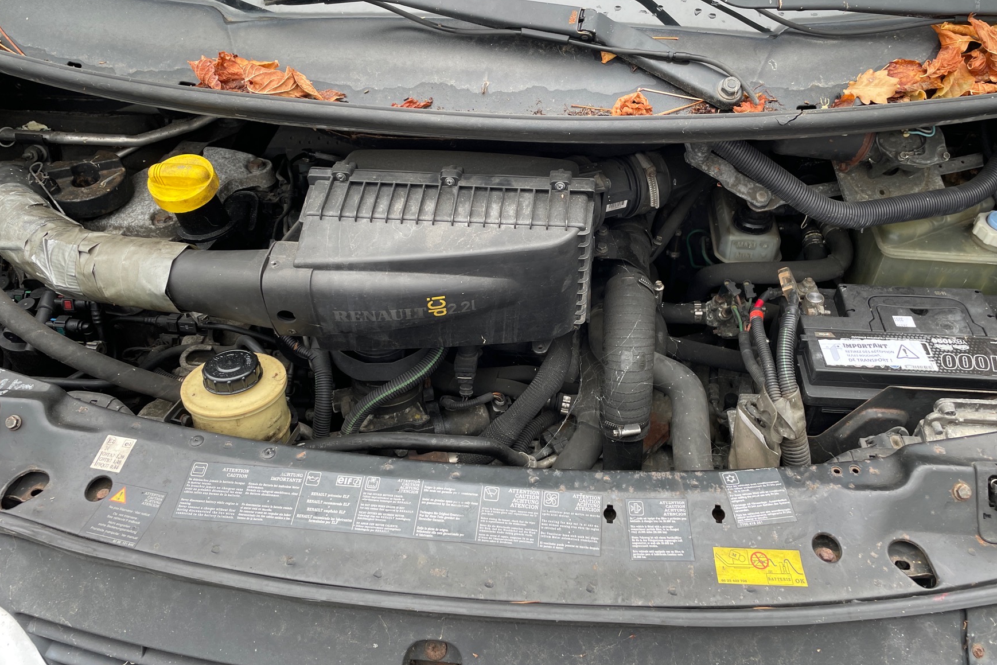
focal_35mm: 28
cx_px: 512
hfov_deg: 65.5
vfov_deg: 46.3
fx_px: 775
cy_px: 298
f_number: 1.6
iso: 32
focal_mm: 4.2
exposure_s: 1/140
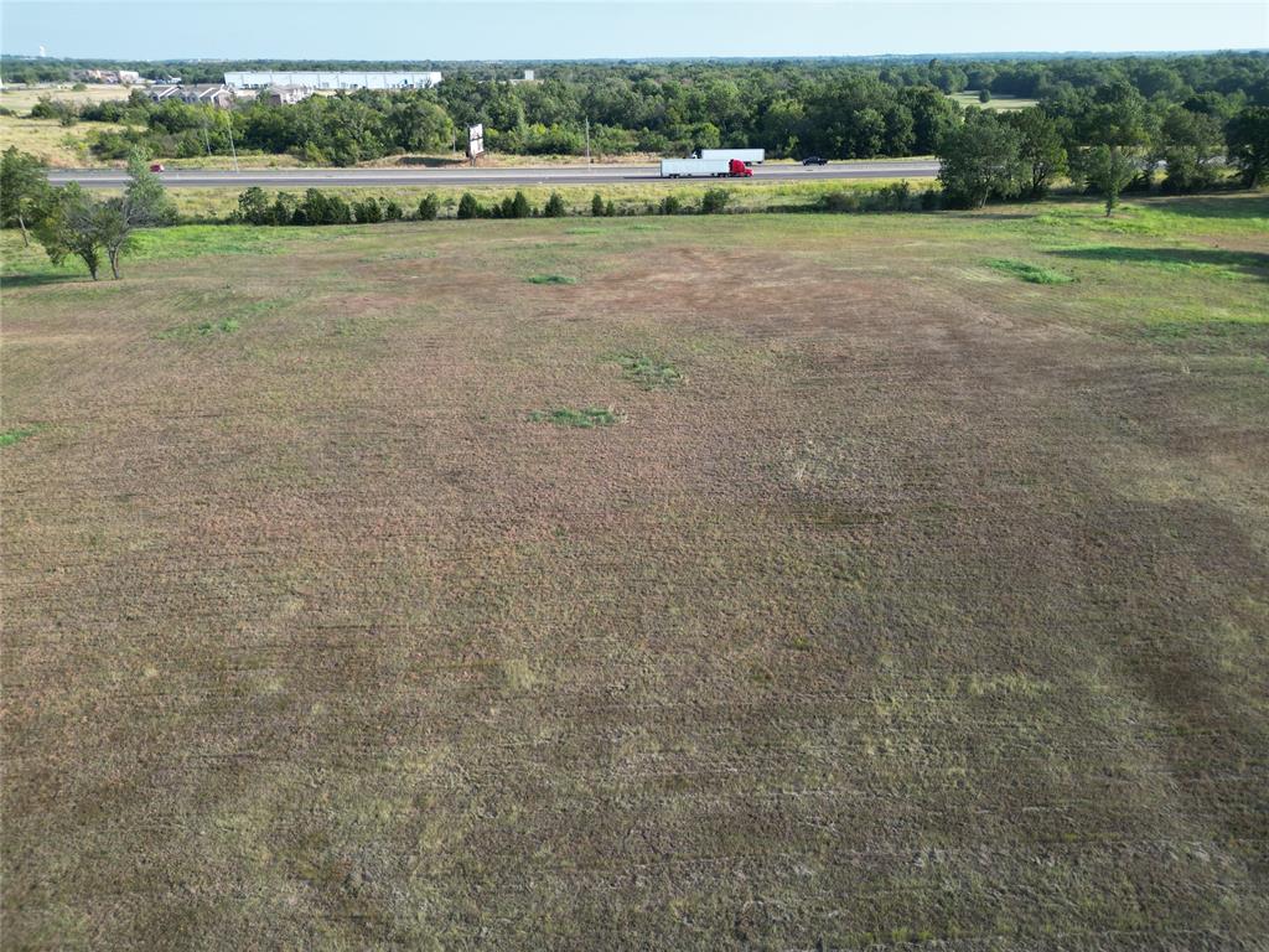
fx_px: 880
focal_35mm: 24
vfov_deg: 56.8
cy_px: 476
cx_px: 634
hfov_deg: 71.6
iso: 130
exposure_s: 1/1250
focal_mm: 6.72
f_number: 1.7
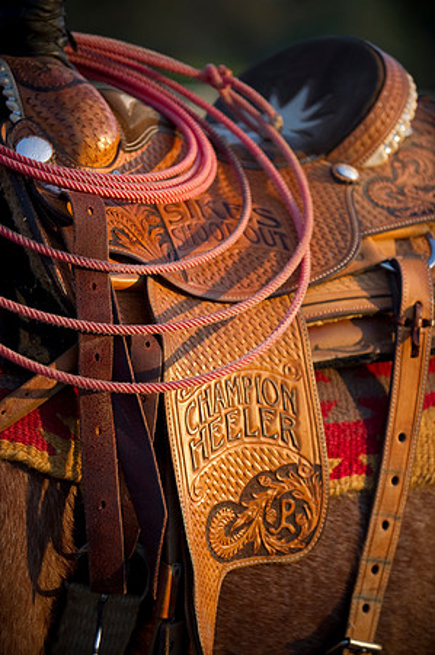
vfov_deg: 18.6
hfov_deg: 12.4
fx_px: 1998
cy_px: 328
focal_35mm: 110
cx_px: 218
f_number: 2.8
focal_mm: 110
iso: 640
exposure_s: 1/1250
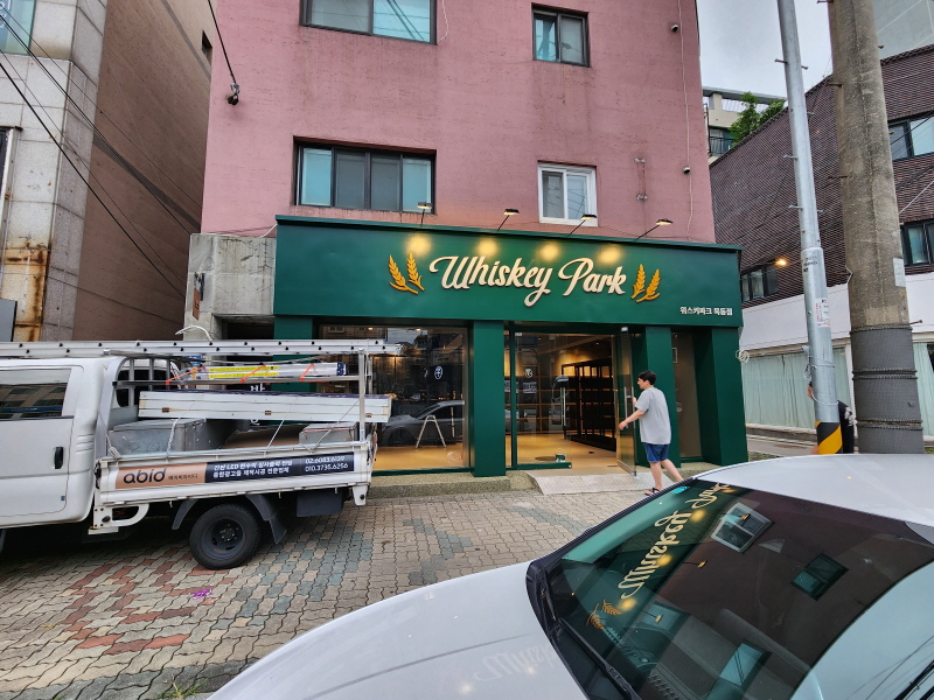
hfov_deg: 106.2
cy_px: 350
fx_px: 351
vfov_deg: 89.9
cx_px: 467
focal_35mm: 13
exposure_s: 1/60
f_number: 2.2
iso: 64
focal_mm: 2.2
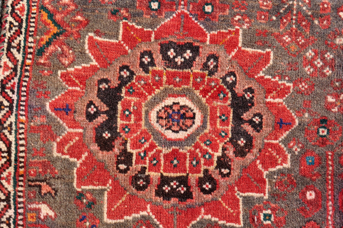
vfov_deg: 16.5
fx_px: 785
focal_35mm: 82
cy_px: 114
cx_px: 172
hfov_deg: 24.6
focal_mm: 55
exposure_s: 1/400
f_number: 10
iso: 200
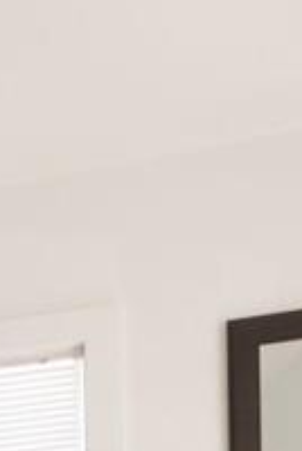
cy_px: 785
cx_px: -396
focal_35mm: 84
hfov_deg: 12.9
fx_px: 1053
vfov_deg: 19.1
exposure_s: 1/5
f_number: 13
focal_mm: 14
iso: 160
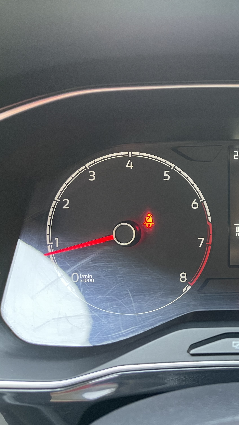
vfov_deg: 52.8
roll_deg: -0.5
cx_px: 276
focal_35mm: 38
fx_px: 428
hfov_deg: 27.9
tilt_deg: -25.2
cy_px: 213
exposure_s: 1/50
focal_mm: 5.1
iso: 500
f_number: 1.6
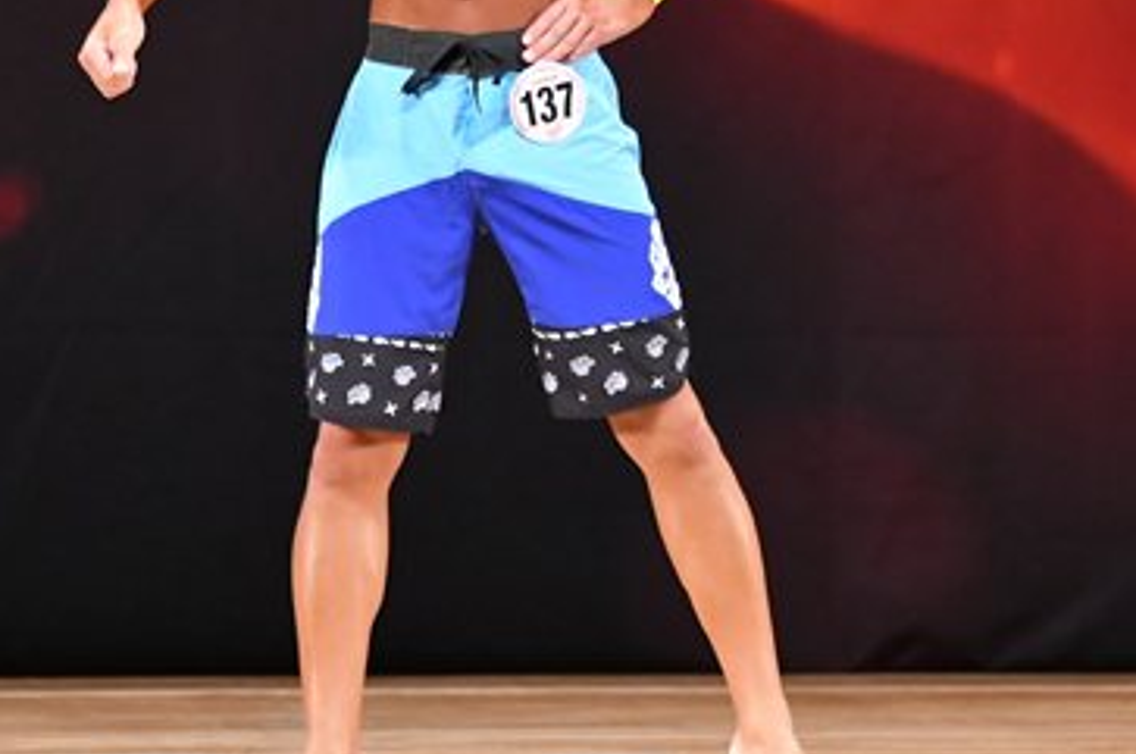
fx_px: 16166
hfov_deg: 4.0
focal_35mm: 513
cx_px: 502
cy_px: 131
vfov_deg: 2.7
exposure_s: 1/400
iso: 3200
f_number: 5.6
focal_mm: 160
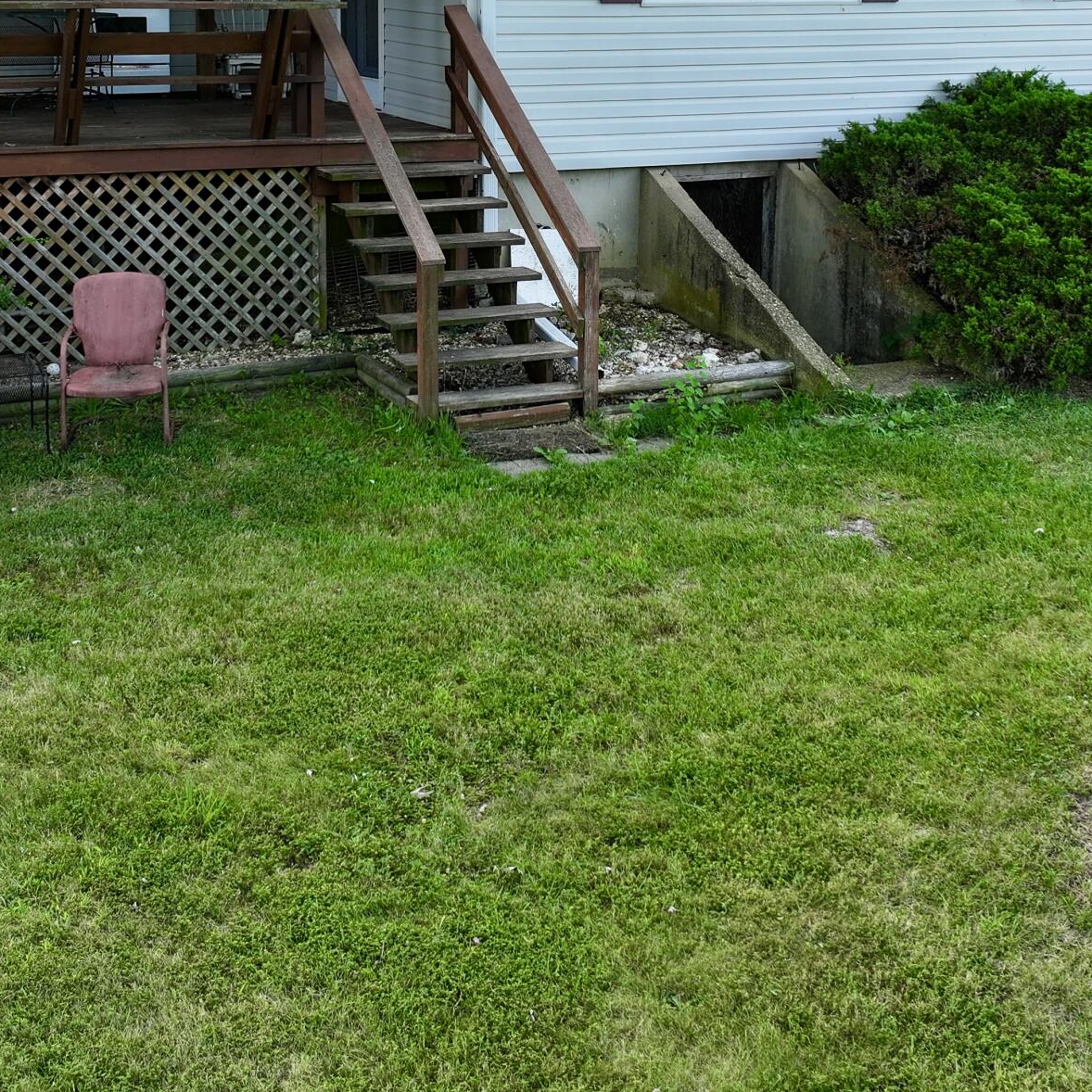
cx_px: 490
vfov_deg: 30.7
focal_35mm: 54
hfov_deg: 31.6
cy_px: 193
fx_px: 1927
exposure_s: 1/120
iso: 100
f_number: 2.8
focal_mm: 12.29
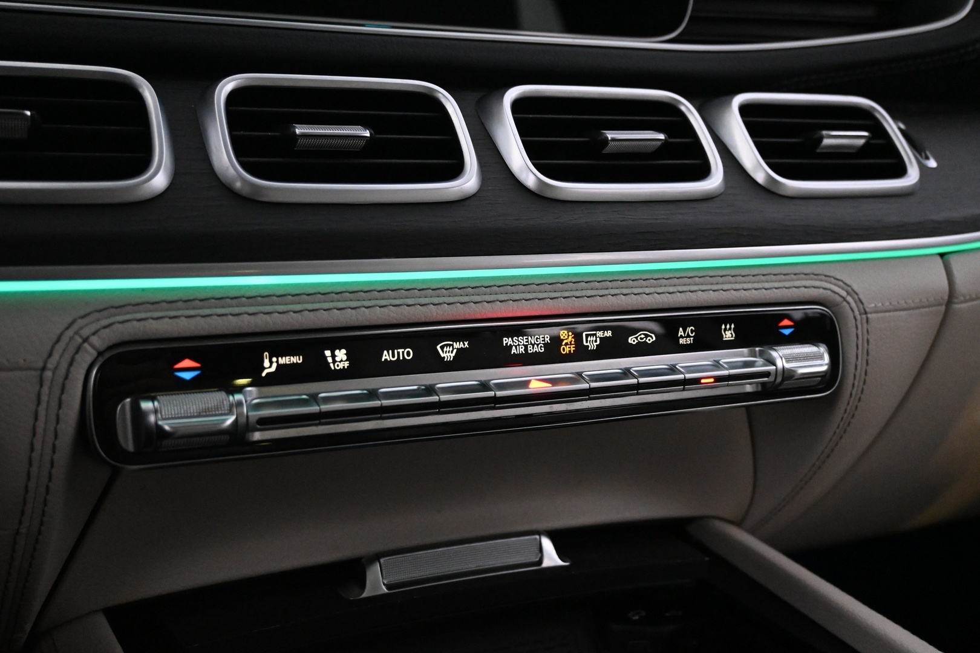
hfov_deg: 51.3
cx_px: 490
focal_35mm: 38
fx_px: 1021
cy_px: 326
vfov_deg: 35.5
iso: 5600
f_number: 4.2
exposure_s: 1/40
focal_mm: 25
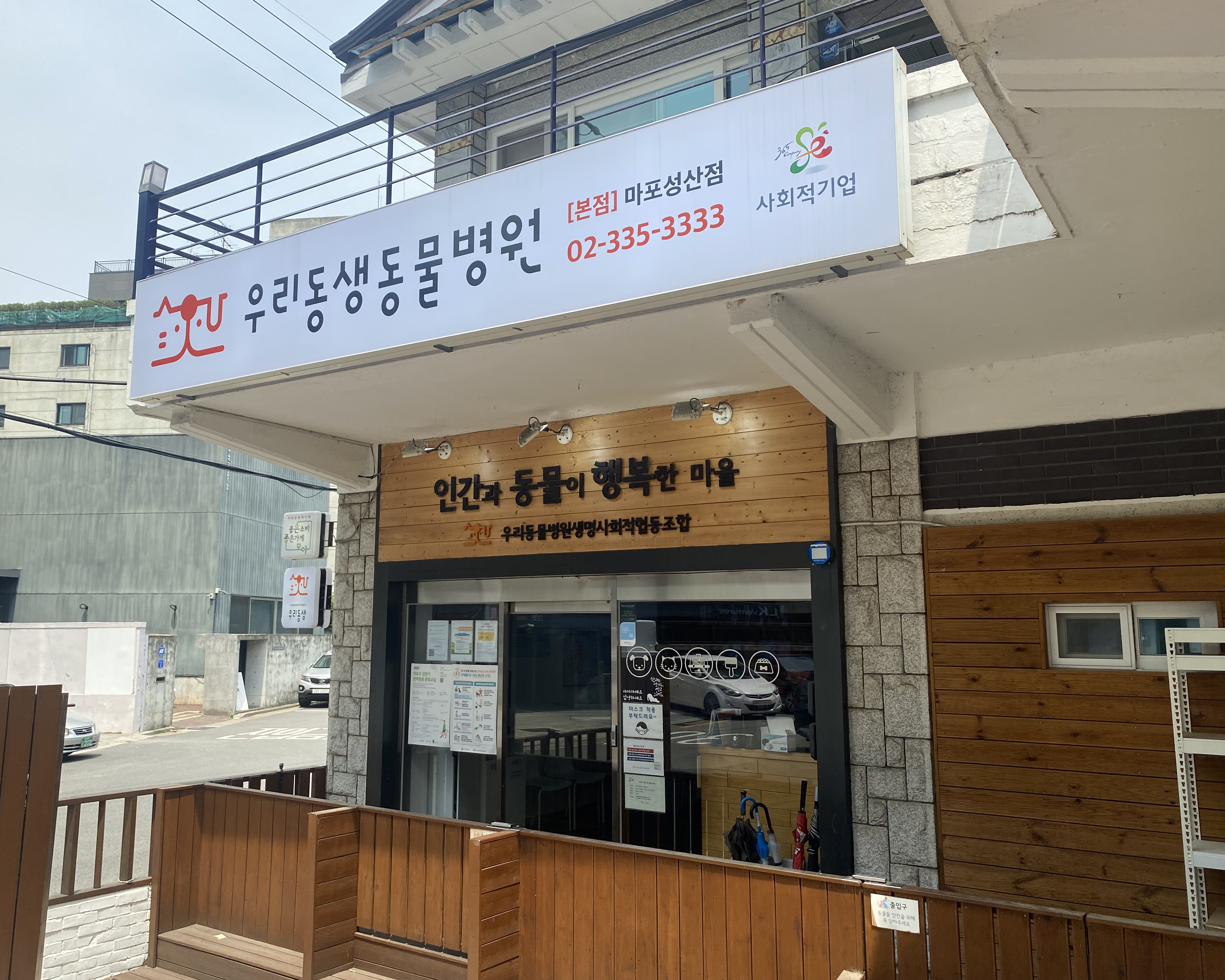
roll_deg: -0.7
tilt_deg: +7.8
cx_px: 567
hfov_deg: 62.1
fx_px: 1015
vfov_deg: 51.5
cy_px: 474
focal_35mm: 28
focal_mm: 4.25
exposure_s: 1/1996
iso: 32
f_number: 1.8
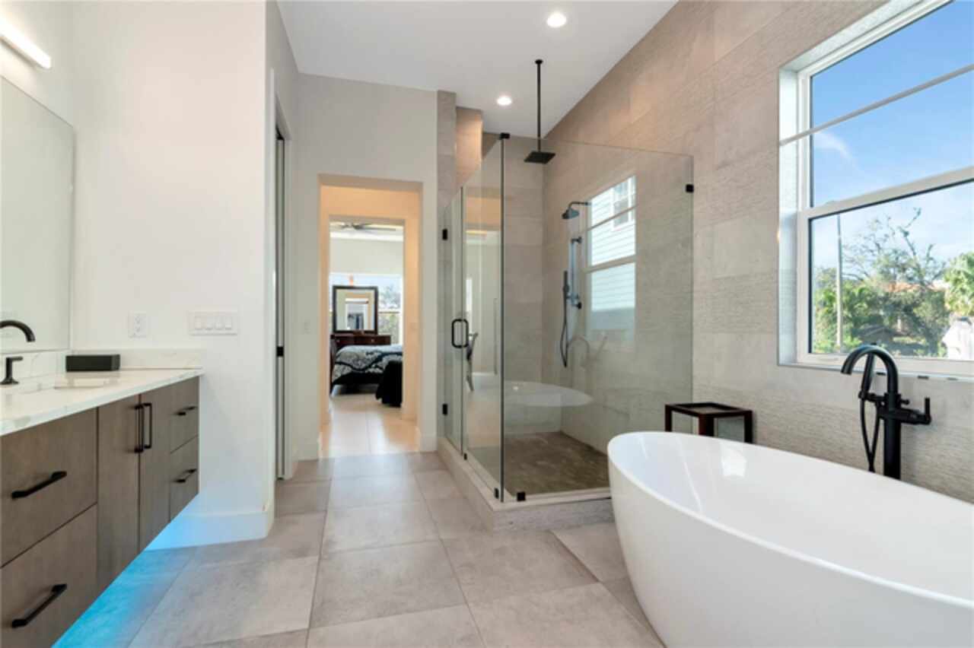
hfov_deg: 95.0
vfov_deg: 72.0
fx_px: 446
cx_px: 487
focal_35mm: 16
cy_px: 324
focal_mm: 11
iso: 800
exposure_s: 1/80
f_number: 7.1
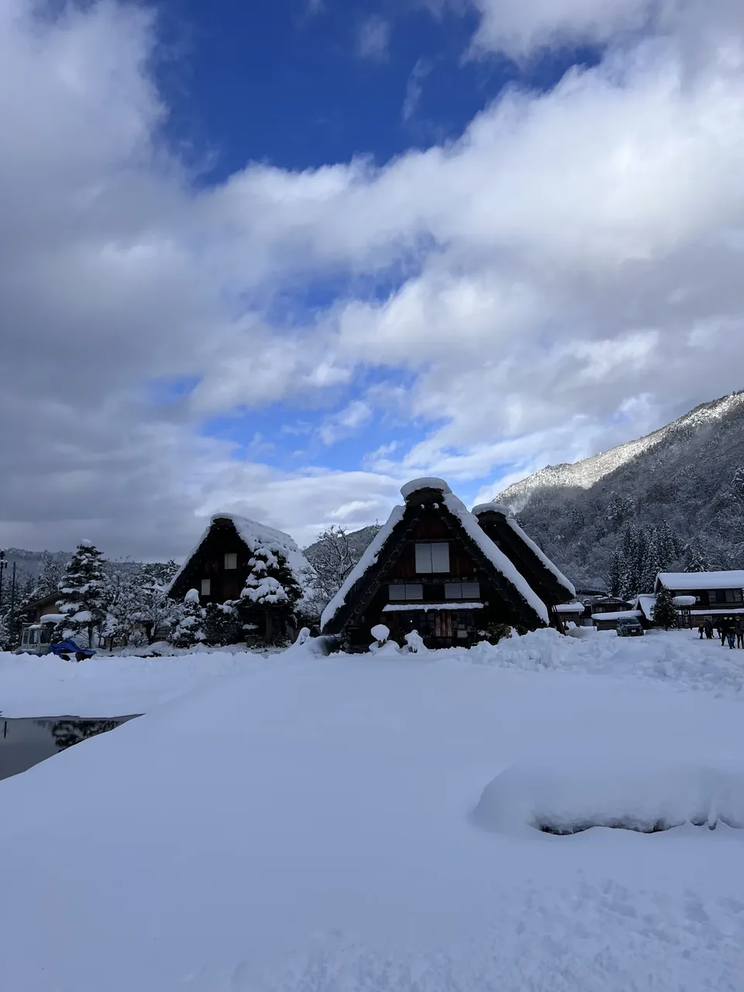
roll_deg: -0.2
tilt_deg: +7.5
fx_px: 745
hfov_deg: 53.1
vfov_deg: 67.3
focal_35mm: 26
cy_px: 496
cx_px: 372
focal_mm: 5.7
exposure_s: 1/6993
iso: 50
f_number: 1.5
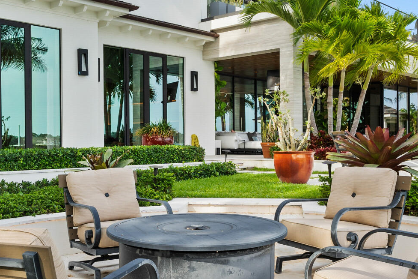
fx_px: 499
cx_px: 205
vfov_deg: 31.2
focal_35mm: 43
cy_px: 147
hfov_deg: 45.4
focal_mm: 14
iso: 250
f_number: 9
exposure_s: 1/60
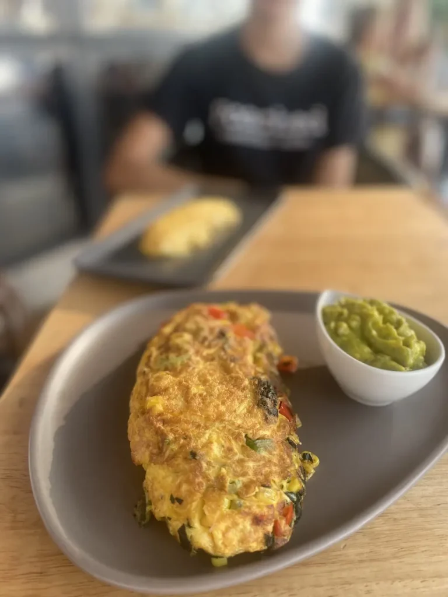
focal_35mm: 26
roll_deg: -0.2
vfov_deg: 67.3
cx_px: 224
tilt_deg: -26.8
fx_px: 449
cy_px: 298
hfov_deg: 53.1
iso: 80
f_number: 1.8
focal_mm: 4.25
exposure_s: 1/121
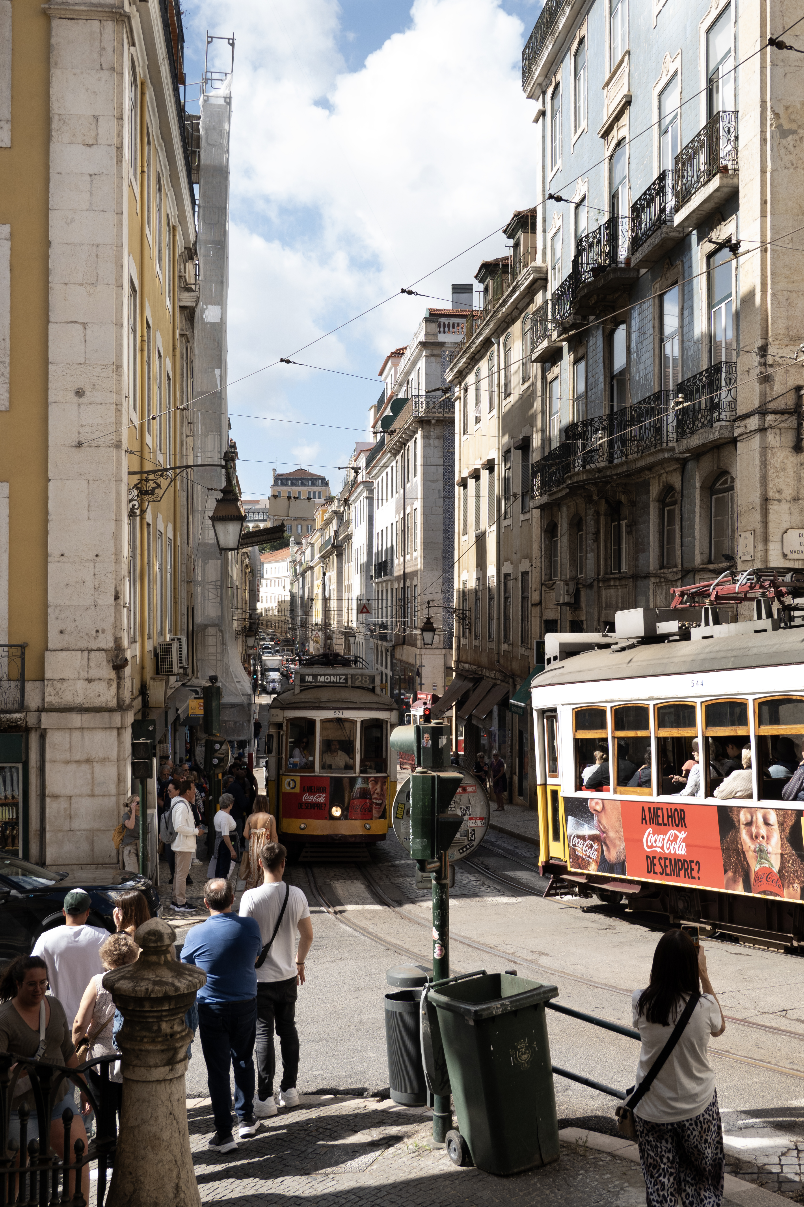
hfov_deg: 31.9
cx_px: 402
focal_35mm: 42
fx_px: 1407
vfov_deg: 46.4
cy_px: 604
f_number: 4
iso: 100
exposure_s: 1/320
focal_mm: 15.59
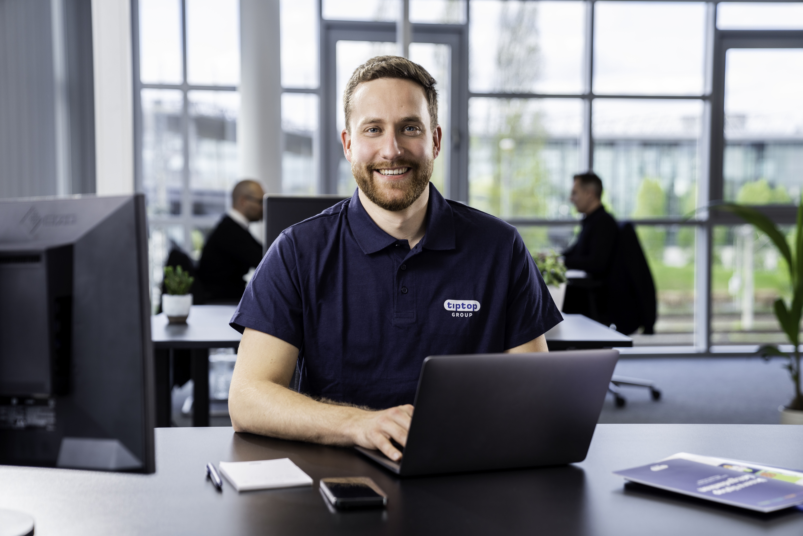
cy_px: 268
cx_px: 402
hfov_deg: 36.9
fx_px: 1204
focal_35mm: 54
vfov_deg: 25.1
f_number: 2.8
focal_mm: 54
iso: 200
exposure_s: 1/320
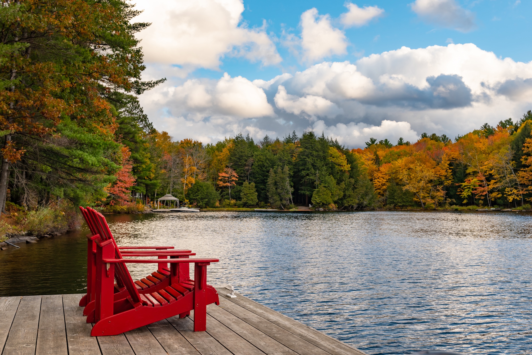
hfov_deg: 50.7
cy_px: 178
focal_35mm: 38
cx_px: 266
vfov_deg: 35.1
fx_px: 562
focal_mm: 38
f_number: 9
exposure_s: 1/125
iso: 100
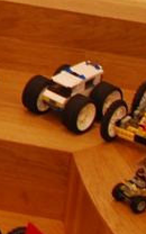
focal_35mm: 256
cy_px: -135
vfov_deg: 8.0
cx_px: -358
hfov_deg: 4.8
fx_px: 1630
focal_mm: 30
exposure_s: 1/30
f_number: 4
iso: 125
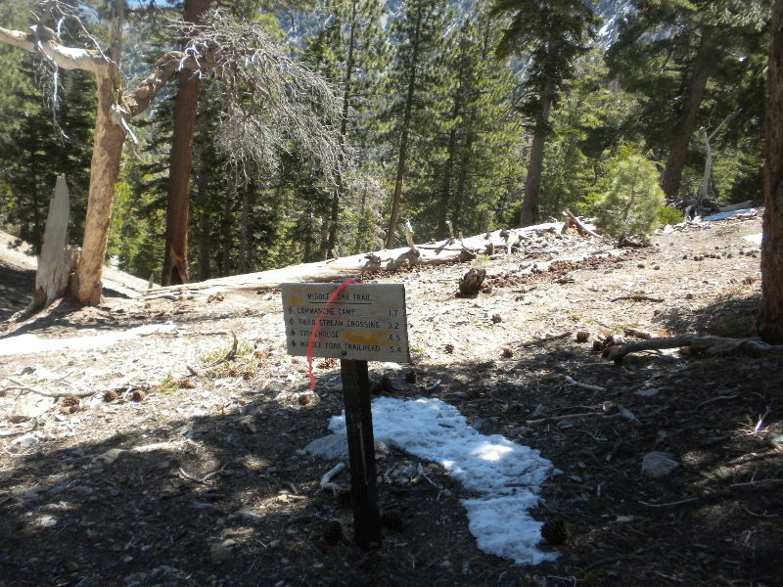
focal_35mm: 37
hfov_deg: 50.1
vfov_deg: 38.7
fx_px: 837
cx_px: 392
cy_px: 294
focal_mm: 6.6
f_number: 3.5
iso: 197
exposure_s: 1/659
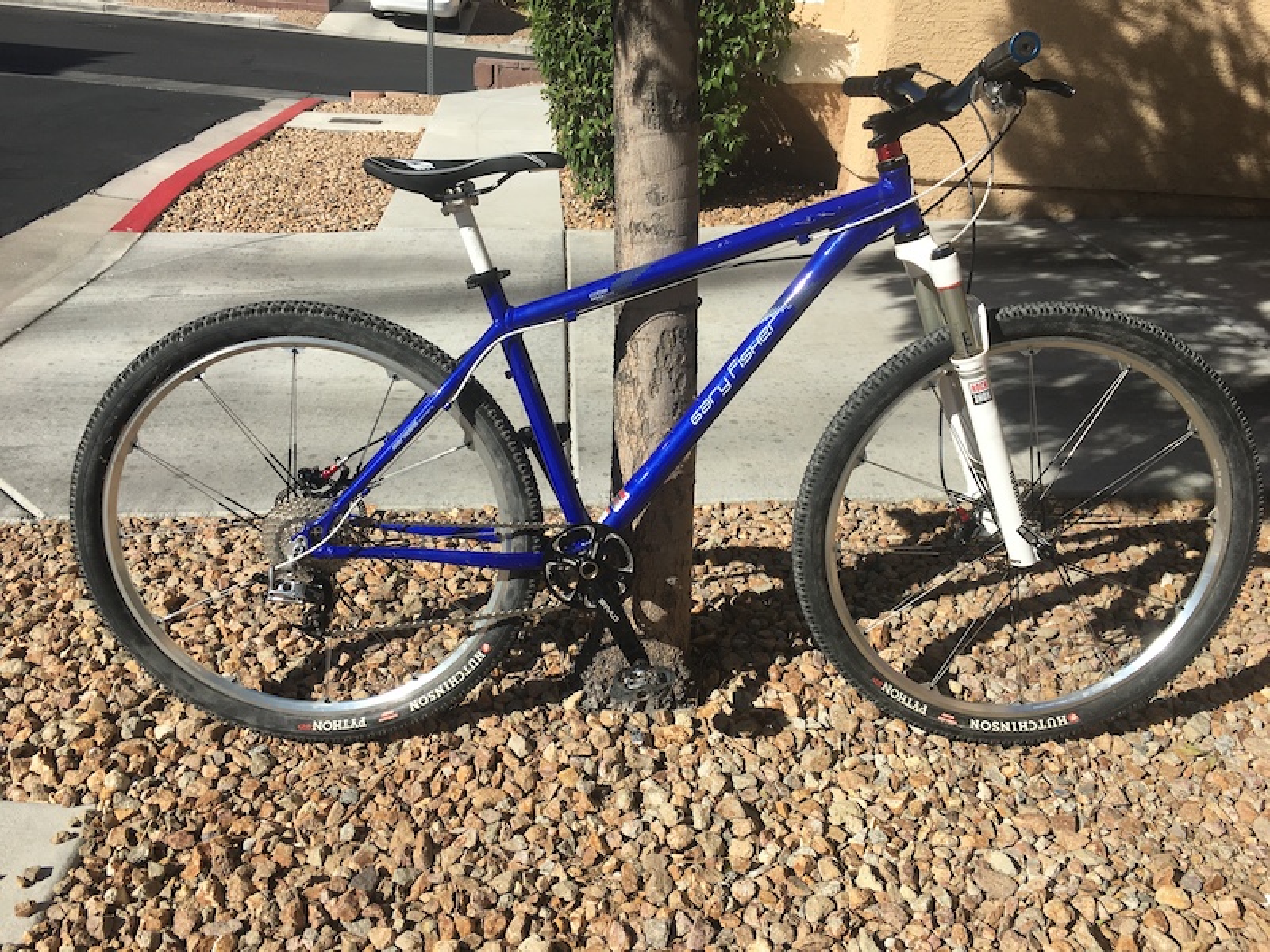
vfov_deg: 48.2
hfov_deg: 61.7
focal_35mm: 29
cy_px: 476
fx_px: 1064
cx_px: 635
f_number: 2.2
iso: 25
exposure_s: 1/1832
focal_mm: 4.15
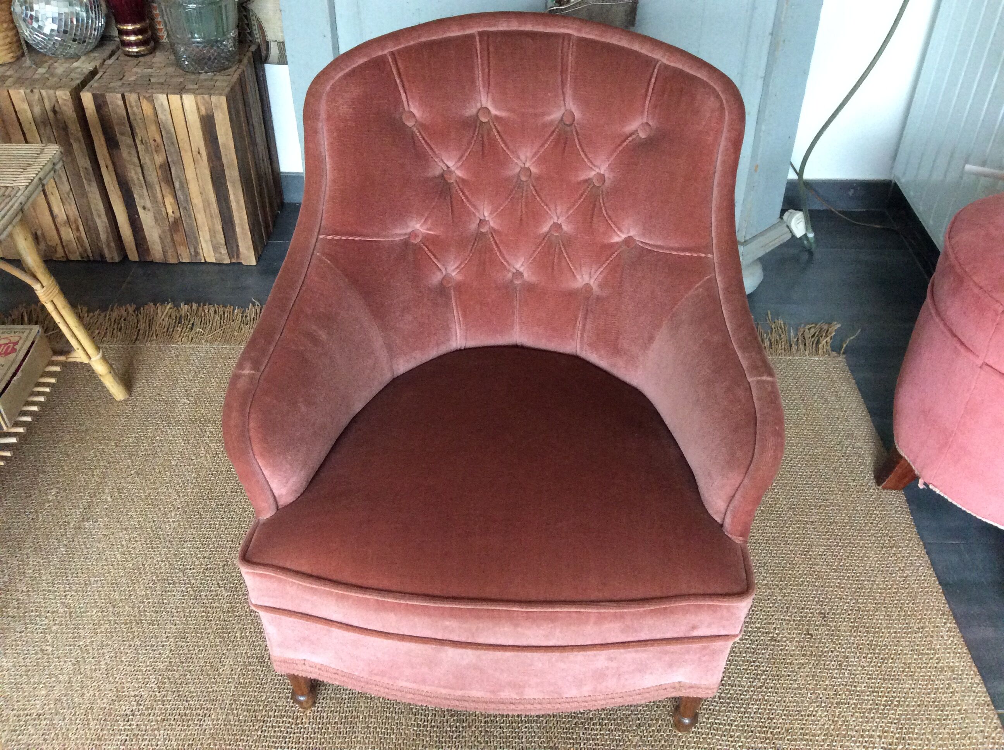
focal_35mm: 32
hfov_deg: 56.9
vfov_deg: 44.1
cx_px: 502
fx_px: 927
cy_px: 375
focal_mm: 3.3
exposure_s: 1/20
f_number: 2.4
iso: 250
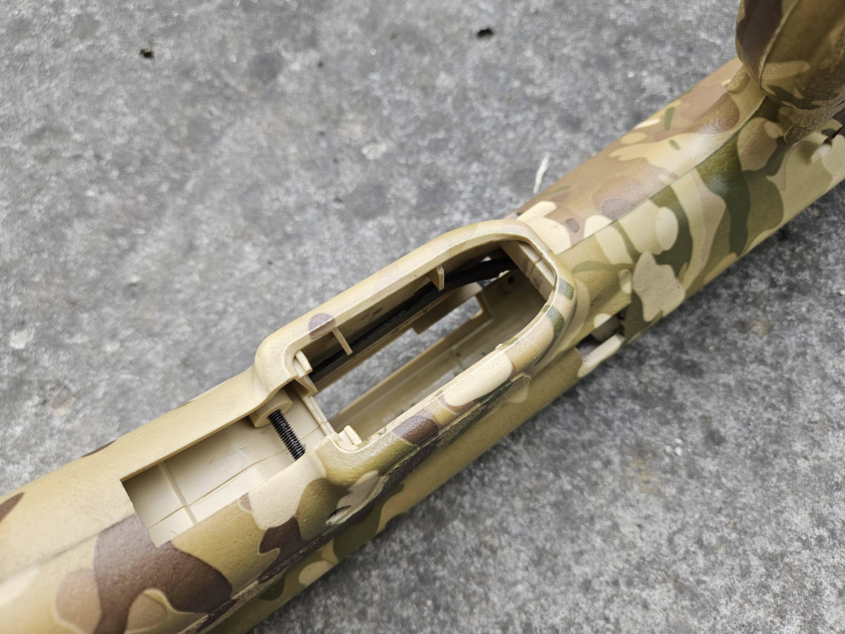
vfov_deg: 58.9
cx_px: 422
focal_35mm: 23
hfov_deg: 73.9
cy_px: 317
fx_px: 561
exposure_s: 1/100
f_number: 1.8
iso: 40
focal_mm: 5.4
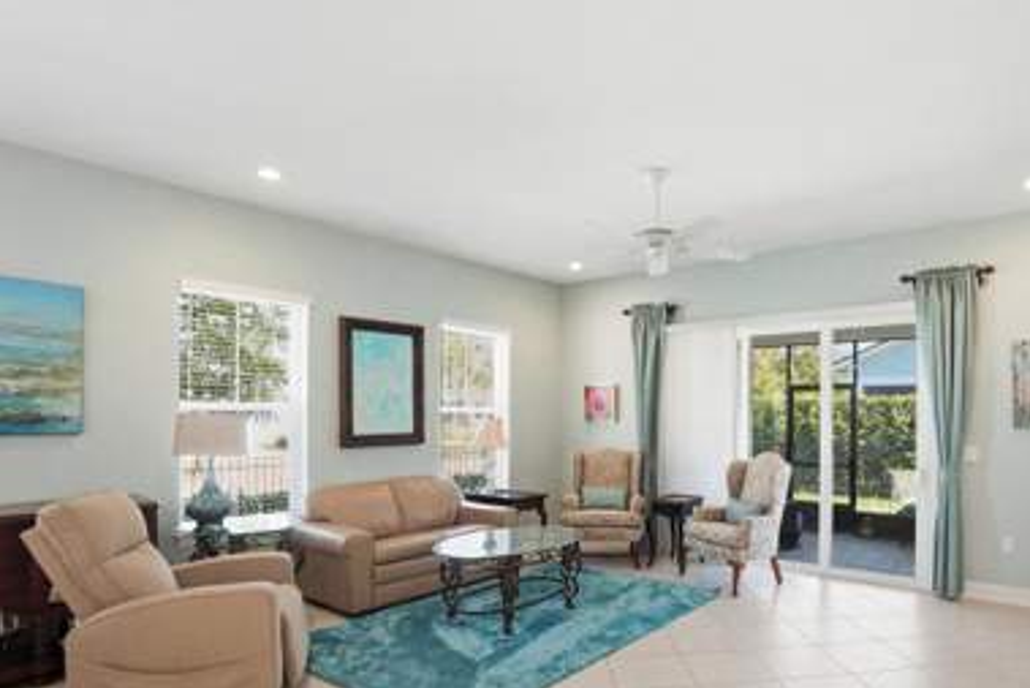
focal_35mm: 19
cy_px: 432
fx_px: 544
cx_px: 650
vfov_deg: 63.6
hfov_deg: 85.0
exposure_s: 1/250
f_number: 4
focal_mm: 10
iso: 800
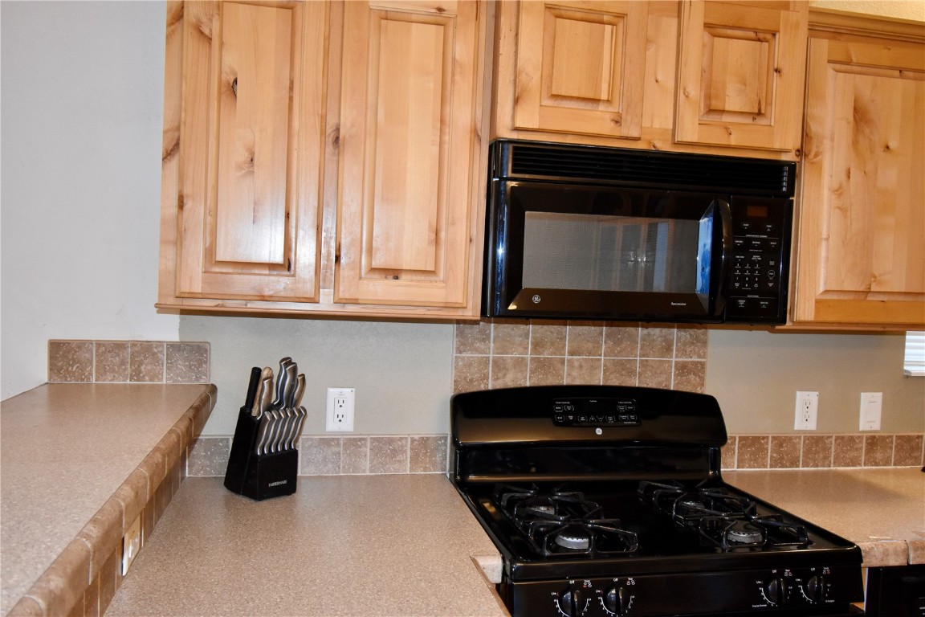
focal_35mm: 30
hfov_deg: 61.9
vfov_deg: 43.6
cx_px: 462
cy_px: 308
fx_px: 771
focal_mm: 20
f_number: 5.6
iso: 2200
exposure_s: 1/60
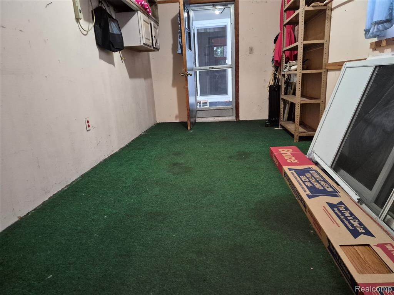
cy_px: 148
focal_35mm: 23
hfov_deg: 73.9
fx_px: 262
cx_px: 197
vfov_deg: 58.9
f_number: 1.8
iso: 1250
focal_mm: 5.4
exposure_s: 1/120
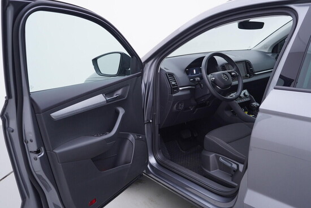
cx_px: 156
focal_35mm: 36
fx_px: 311
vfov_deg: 36.9
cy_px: 104
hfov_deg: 53.1
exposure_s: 1/60
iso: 125
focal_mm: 24
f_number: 3.2
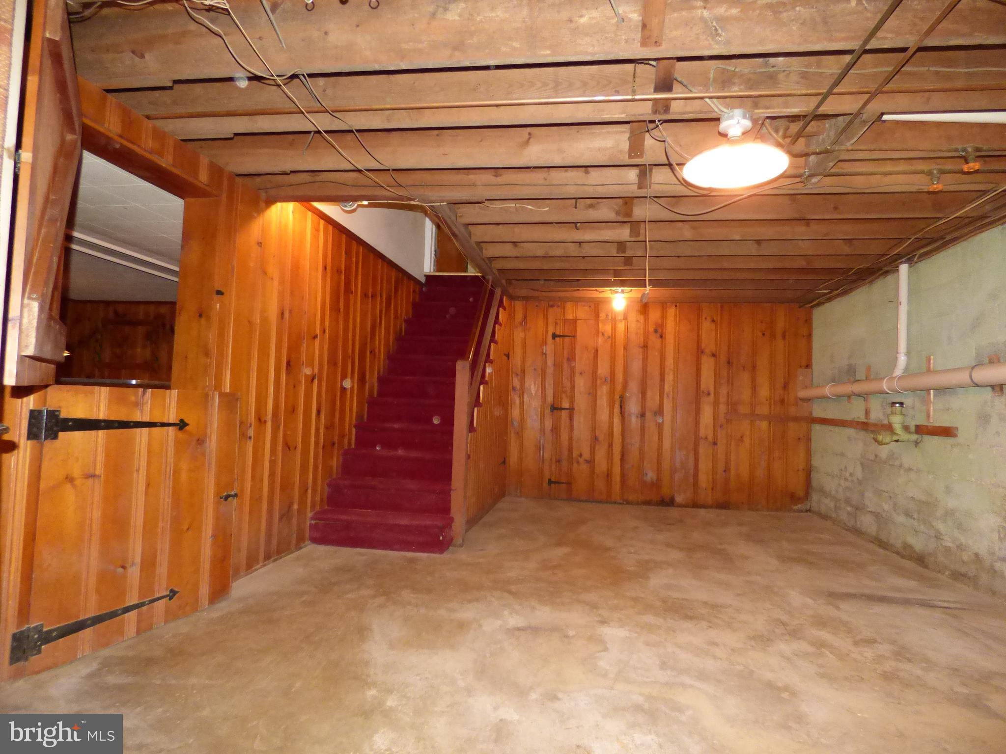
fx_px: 581
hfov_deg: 81.7
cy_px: 377
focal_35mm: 20
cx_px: 503
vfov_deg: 66.0
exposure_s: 1/100
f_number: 2.8
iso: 800
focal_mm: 3.58
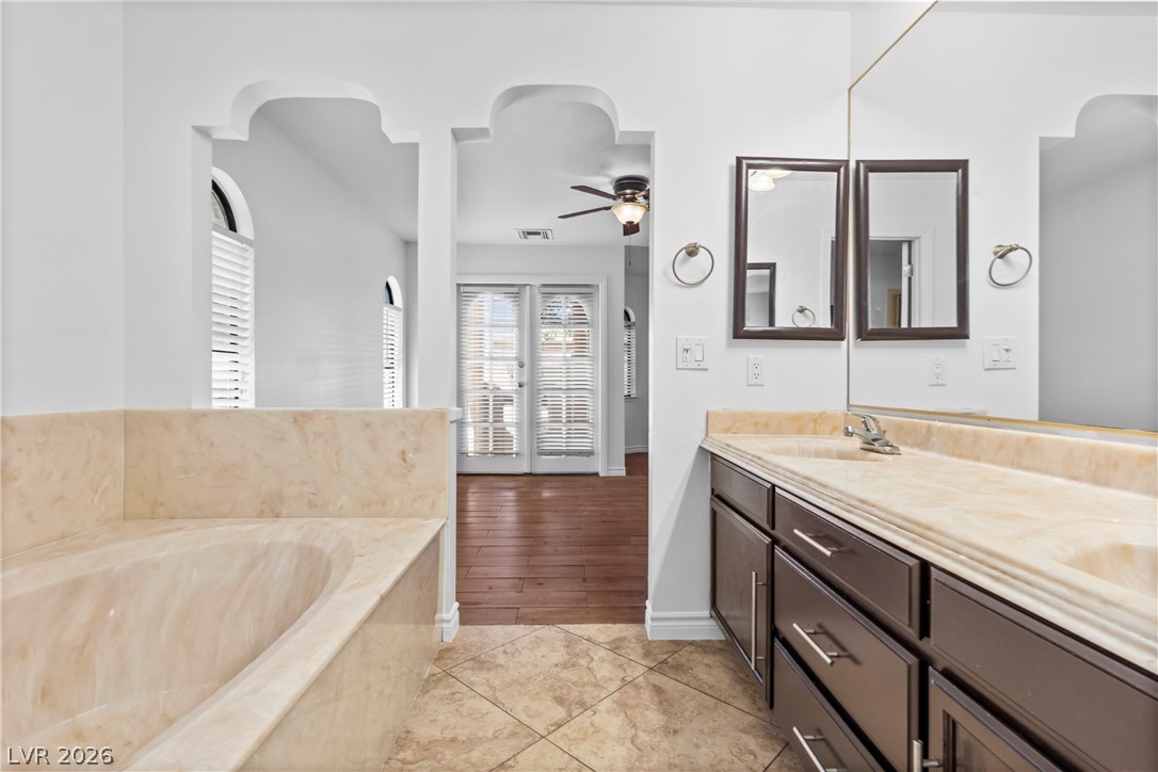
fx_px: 547
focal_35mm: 17
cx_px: 579
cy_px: 386
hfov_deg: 93.3
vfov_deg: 70.4
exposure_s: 1
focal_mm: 17
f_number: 10
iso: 400
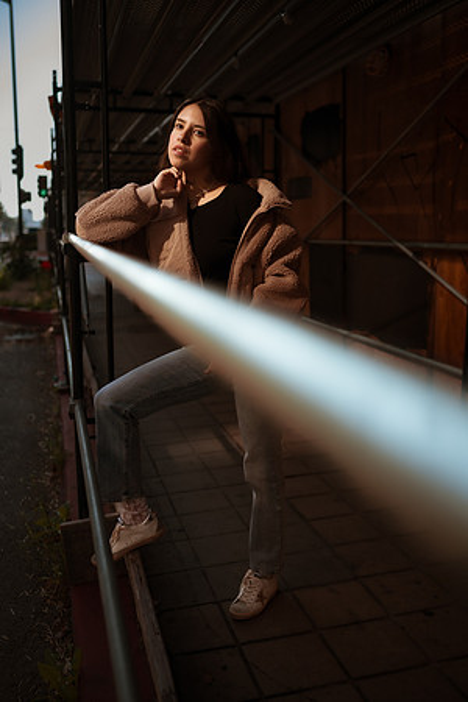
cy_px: 351
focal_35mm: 35
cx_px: 234
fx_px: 682
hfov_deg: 37.9
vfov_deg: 54.4
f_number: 2.2
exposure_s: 1/1250
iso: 50
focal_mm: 35
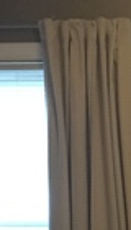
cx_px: 267
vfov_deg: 13.7
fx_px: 877
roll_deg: +0.0
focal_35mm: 143
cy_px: 383
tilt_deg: -13.1
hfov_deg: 8.1
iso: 200
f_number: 2.2
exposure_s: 1/30
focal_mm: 4.15
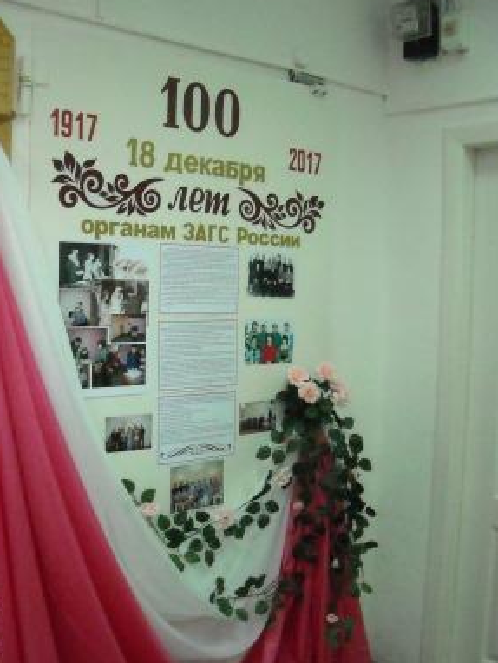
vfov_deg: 45.7
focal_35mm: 41
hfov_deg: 35.1
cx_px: 212
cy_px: 361
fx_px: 786
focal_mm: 5.7
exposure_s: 1/184
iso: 800
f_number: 2.8
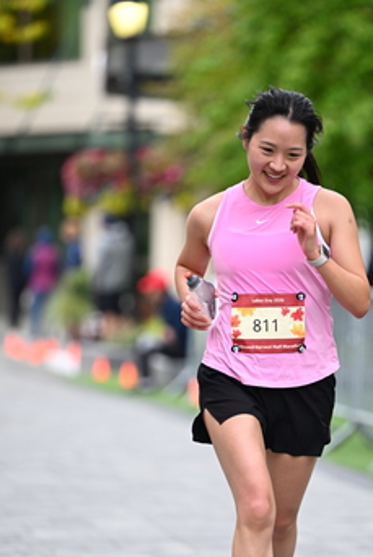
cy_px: 321
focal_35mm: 265
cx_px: 247
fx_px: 4106
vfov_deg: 7.8
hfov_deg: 5.2
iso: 1000
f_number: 2.8
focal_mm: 165
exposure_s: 1/1600
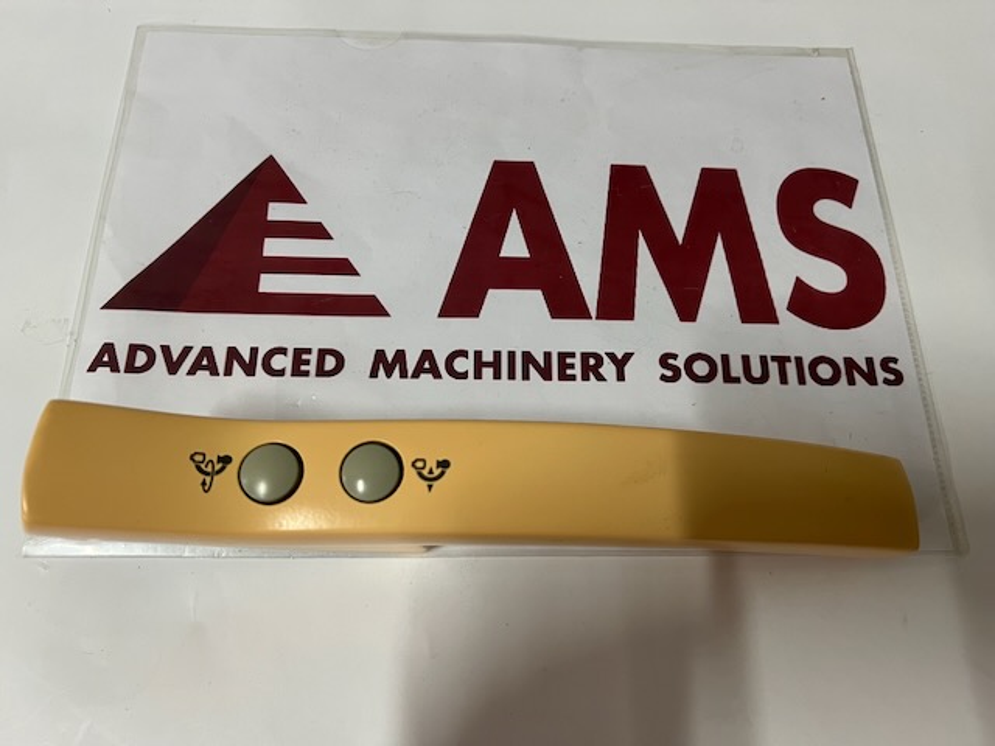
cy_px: 373
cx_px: 498
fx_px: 747
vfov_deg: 53.1
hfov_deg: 67.3
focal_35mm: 26
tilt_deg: -68.2
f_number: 1.5
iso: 125
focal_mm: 5.7
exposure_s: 1/50
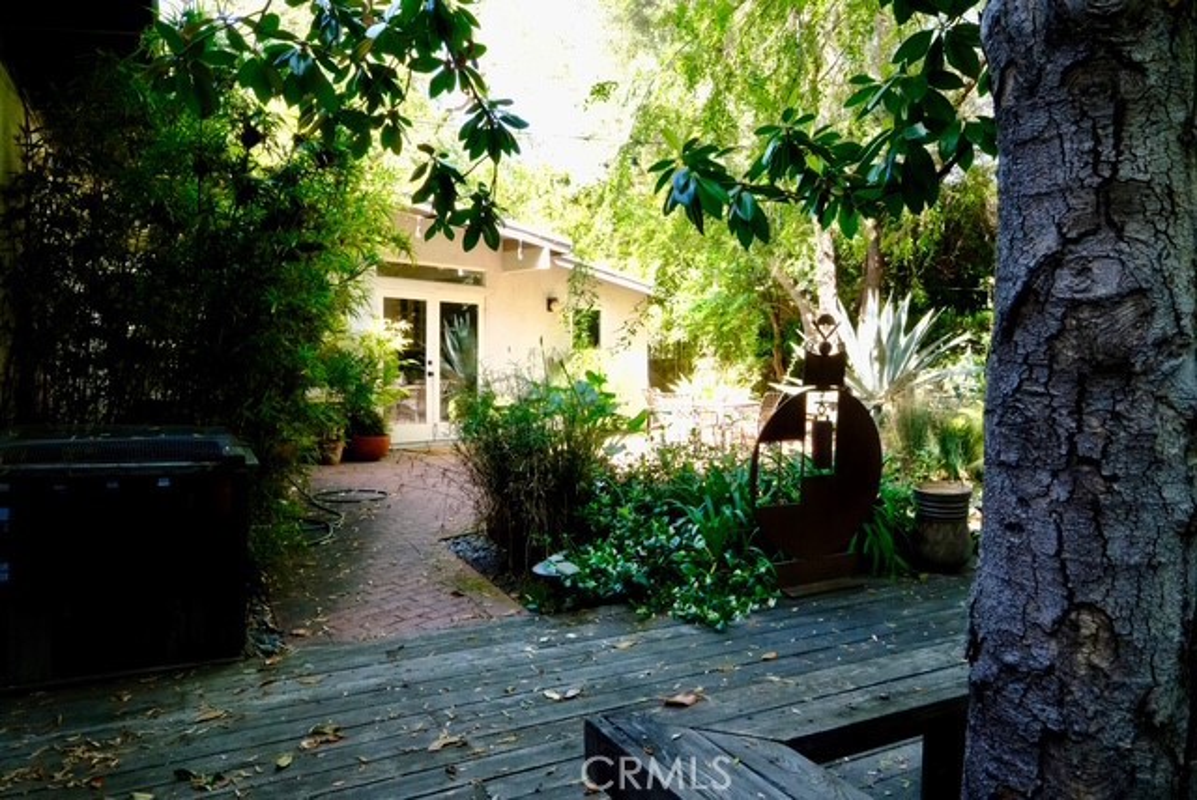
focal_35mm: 24
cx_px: 598
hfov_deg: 73.7
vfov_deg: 53.2
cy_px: 400
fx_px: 799
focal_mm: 16
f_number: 14
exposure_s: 1/56
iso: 2500
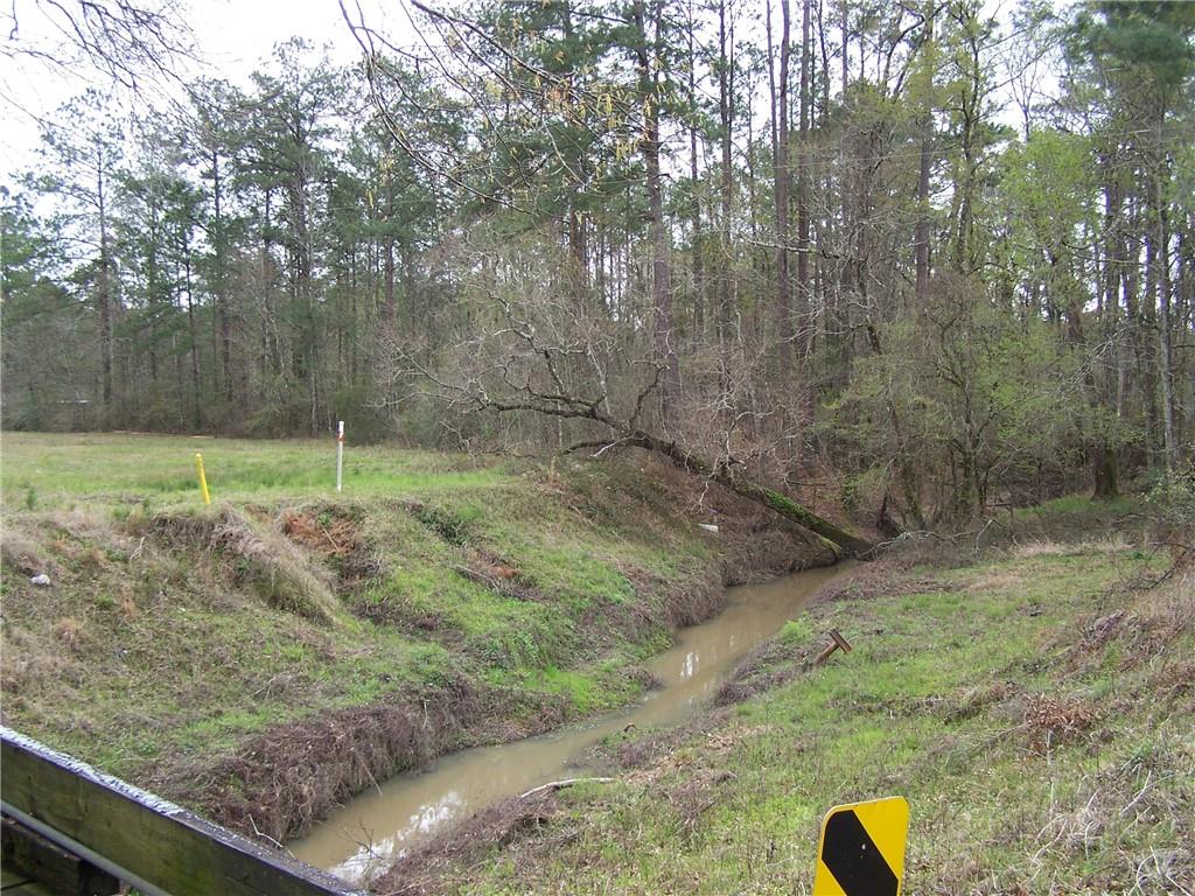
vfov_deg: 37.7
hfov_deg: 49.0
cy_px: 448
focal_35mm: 38
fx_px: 1312
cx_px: 598
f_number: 2.8
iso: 80
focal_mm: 6.3
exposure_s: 1/180
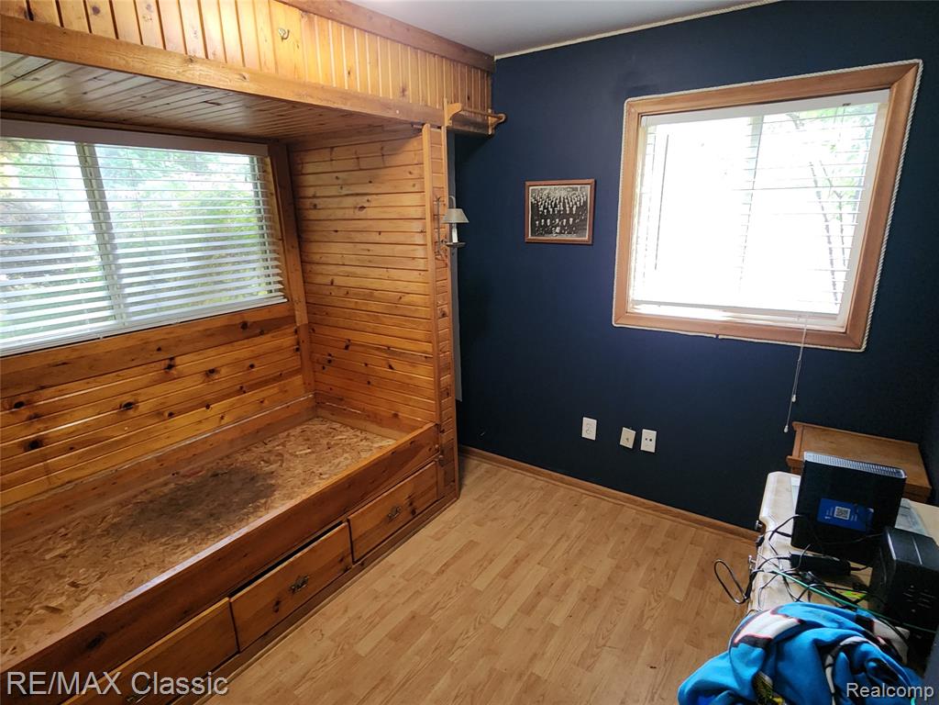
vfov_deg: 89.9
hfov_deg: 106.2
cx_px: 470
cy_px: 352
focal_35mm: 13
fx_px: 353
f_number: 2.2
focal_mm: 2.2
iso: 400
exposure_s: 1/30
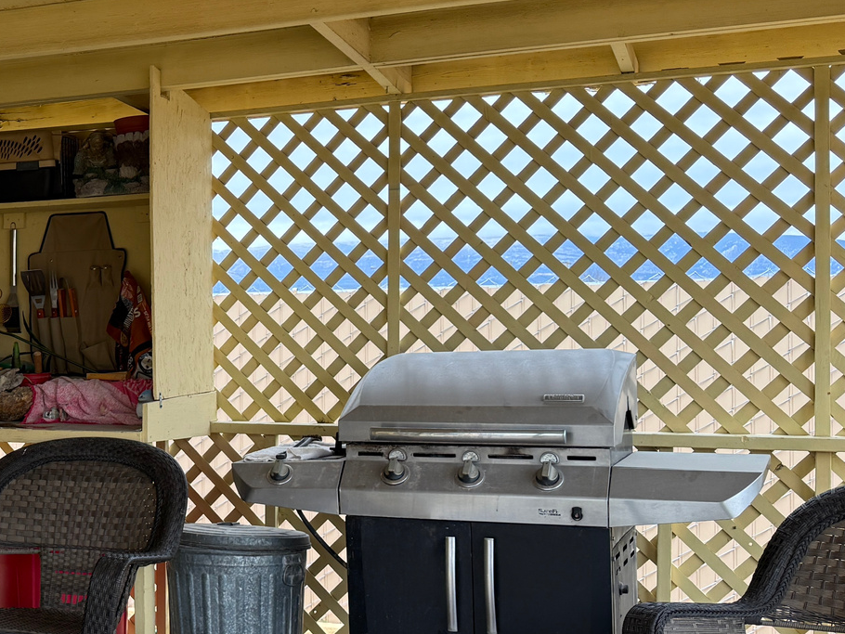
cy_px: 345
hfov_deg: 33.0
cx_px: 31
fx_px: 1319
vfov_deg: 27.0
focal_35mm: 54
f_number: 1.78
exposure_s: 1/230
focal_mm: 6.76
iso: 100
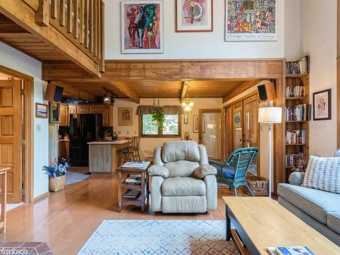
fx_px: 206
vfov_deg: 63.4
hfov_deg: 79.0
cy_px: 129
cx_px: 171
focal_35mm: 21
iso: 200
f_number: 8
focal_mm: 19
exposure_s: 1/1.67
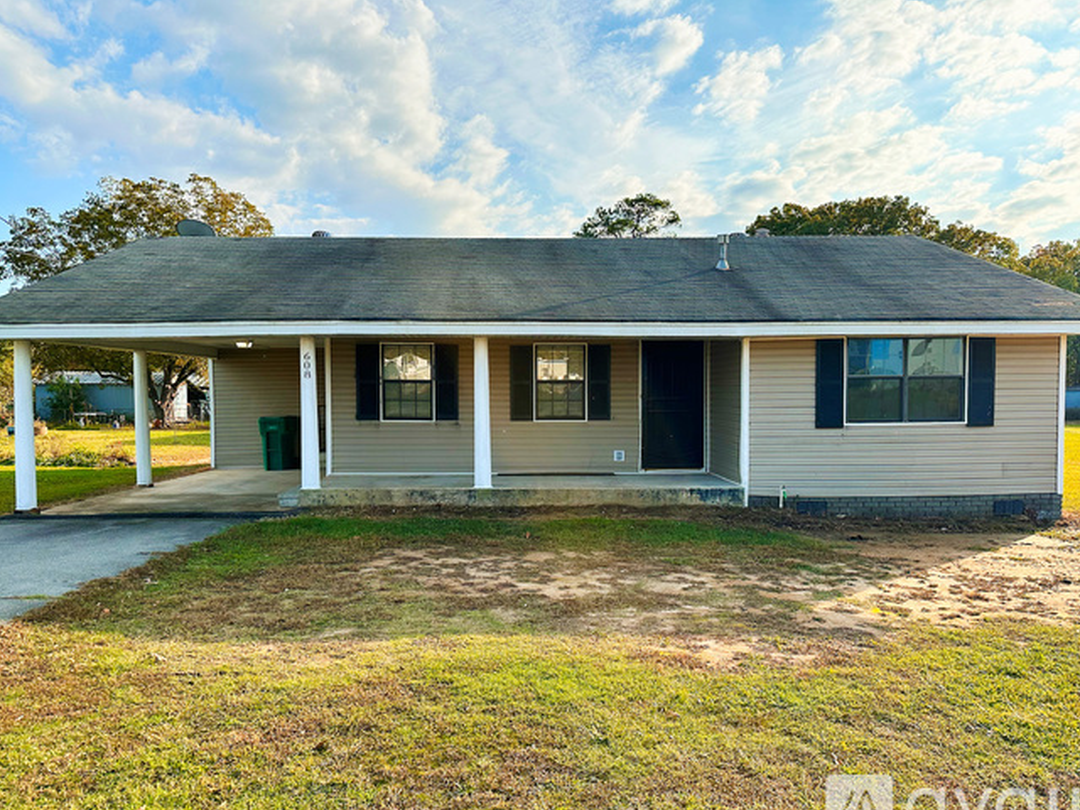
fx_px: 780
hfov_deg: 69.4
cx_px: 536
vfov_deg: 54.9
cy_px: 420
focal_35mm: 25
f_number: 1.78
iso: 80
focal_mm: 6.86
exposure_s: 1/3356
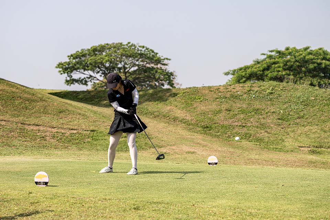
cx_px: 165
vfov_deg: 17.7
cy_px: 110
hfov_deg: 26.3
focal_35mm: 77
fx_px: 706
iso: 220
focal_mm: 77
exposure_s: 1/2500
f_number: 4
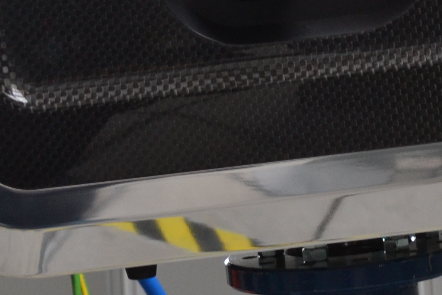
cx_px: 389
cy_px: 178
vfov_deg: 6.9
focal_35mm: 198
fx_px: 2431
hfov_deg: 10.3
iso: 400
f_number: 4.8
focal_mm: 30
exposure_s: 1/100
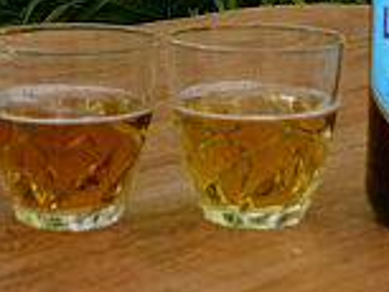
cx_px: 122
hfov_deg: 16.6
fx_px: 1327
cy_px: -112
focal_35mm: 118
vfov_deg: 12.1
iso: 100
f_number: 4
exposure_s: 1/200
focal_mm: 8
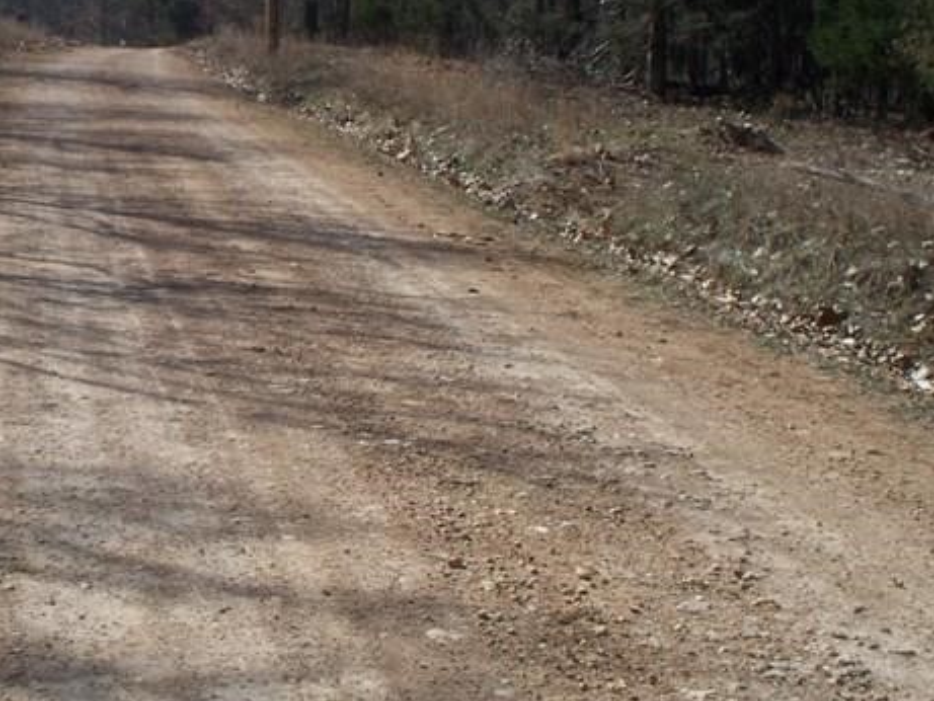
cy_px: 55
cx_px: 158
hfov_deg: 24.0
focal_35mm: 80
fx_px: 2159
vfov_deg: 18.1
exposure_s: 1/500
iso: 64
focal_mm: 7.54
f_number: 5
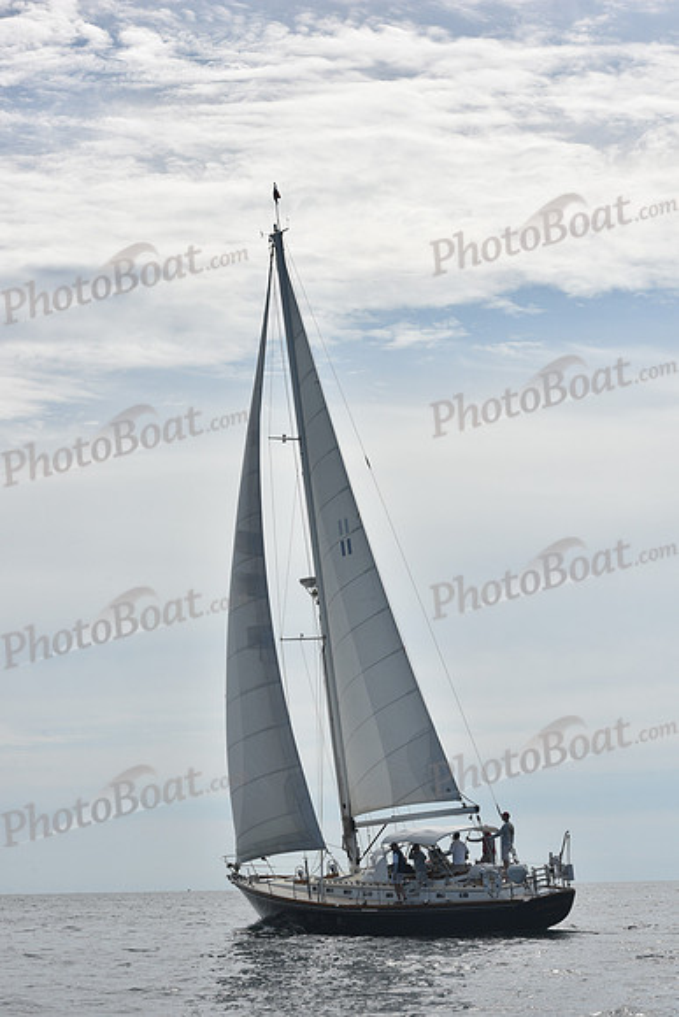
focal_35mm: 70
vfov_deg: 28.8
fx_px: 1979
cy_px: 508
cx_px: 340
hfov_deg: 19.5
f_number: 13
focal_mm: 70
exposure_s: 1/1250
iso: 320
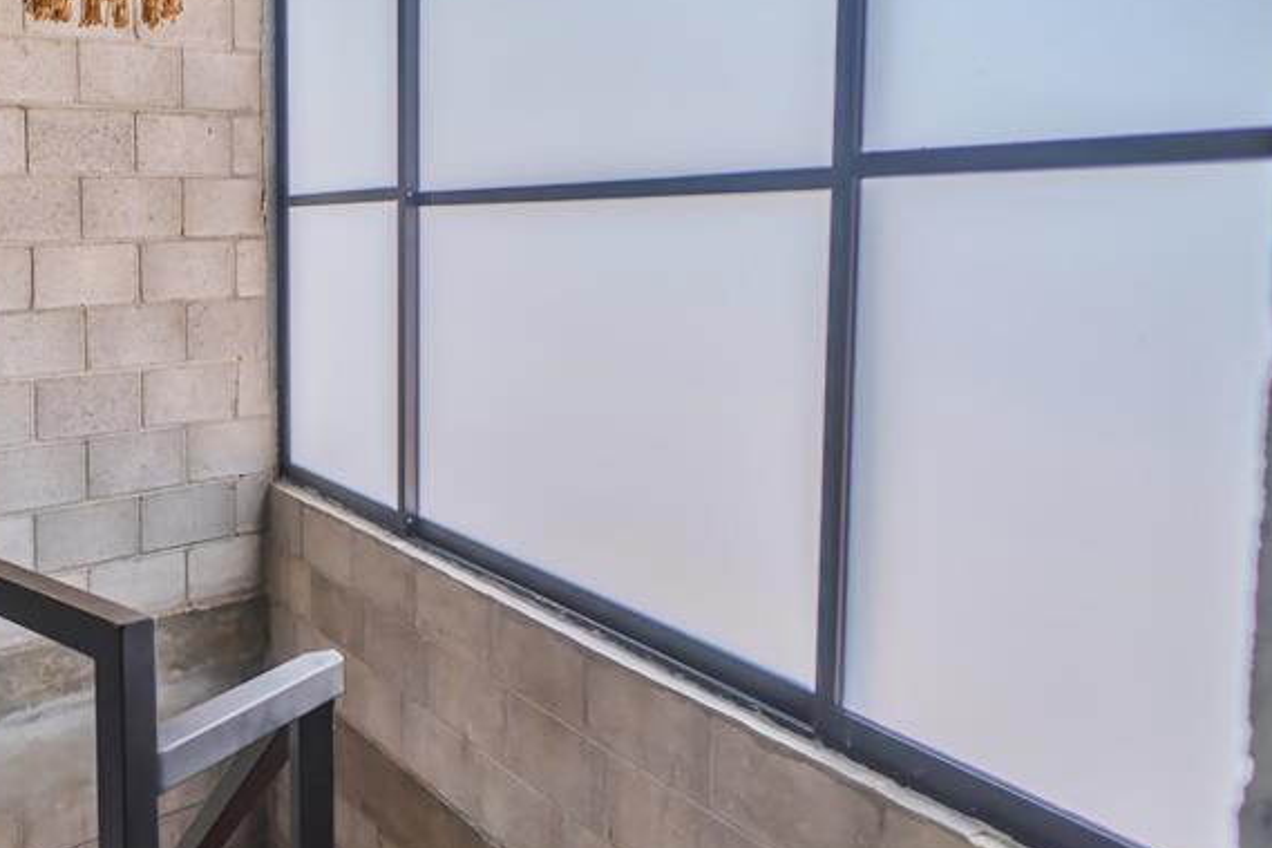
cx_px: 150
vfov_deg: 36.8
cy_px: 354
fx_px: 1272
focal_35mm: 36
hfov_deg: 48.1
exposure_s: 1/250
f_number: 3.5
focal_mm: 20
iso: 80
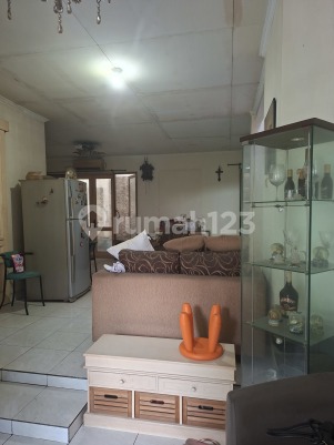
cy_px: 222
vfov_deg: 73.9
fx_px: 296
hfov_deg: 58.9
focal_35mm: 23
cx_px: 167
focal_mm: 5.54
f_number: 1.8
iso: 320
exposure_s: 1/50
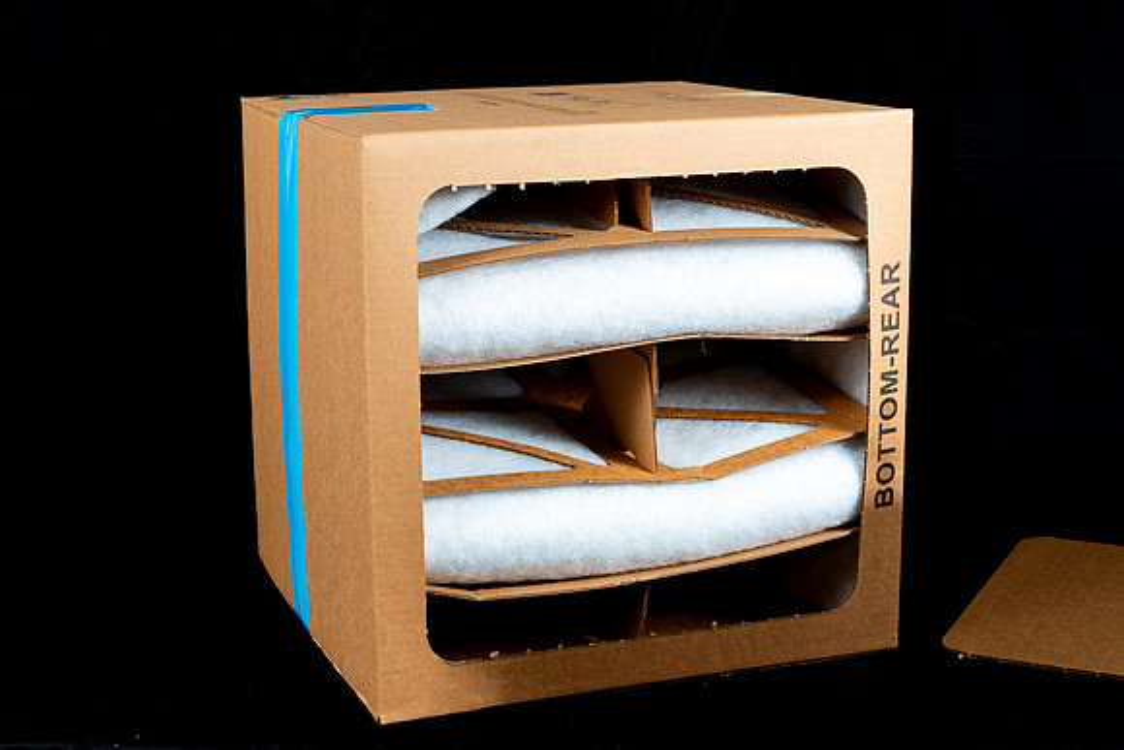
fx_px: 2030
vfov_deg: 20.9
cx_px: 562
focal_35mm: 65
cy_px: 375
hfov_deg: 31.0
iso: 160
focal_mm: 65
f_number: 8
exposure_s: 1/125
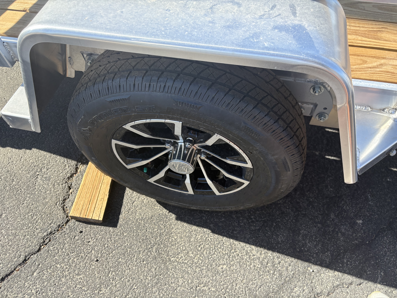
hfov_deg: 67.3
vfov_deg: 53.1
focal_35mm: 26
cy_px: 149
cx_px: 198
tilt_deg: -57.1
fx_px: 298
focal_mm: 5.96
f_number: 1.6
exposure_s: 1/973
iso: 64
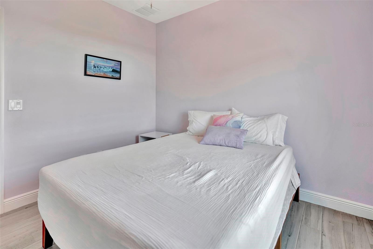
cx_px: 186
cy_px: 124
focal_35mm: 17
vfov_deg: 70.4
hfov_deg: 93.3
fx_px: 176
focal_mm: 17
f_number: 2.8
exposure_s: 1/90
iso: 500
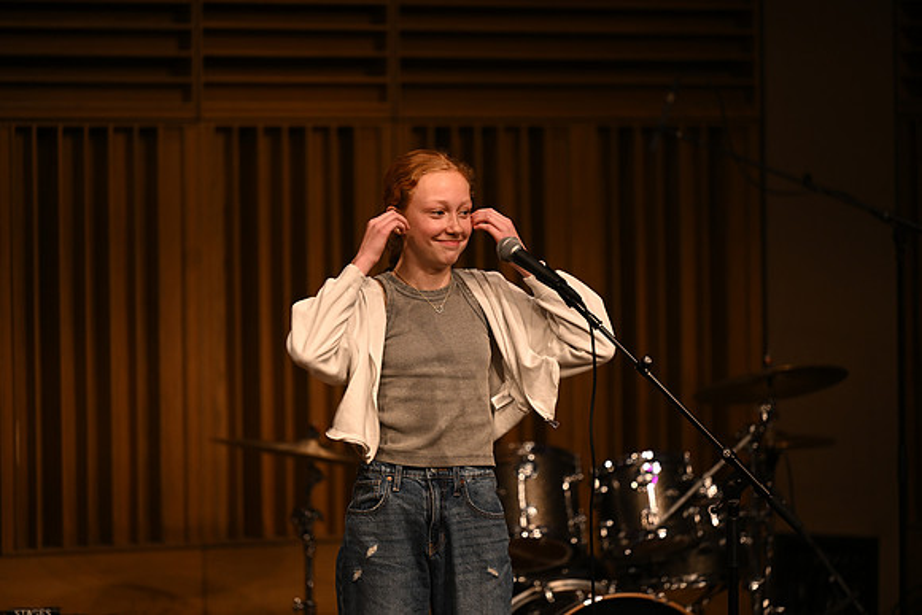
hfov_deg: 12.8
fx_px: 4099
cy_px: 308
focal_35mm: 160
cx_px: 461
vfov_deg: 8.6
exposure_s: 1/400
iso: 800
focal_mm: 160
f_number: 2.8
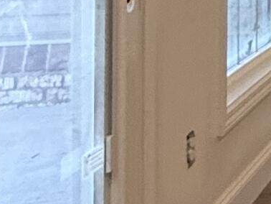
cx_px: 898
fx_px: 870
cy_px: -115
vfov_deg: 12.6
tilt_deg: -0.8
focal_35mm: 111
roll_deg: -1.2
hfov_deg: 10.1
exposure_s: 1/120
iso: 320
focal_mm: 2.22
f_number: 2.2
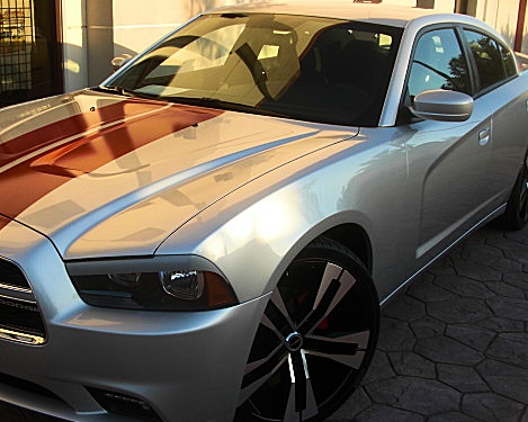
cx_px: 216
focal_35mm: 48
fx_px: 750
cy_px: 248
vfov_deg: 31.4
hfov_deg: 38.7
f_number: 2.8
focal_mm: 6.3
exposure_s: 1/250
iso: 50
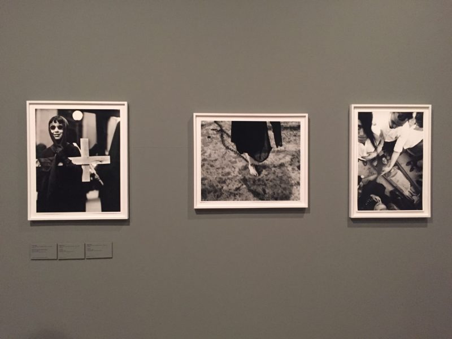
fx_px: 379
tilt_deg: -2.4
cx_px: 226
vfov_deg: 48.2
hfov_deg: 61.7
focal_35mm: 29
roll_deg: +0.3
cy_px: 170
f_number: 2.2
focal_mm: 4.15
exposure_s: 1/17
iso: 250
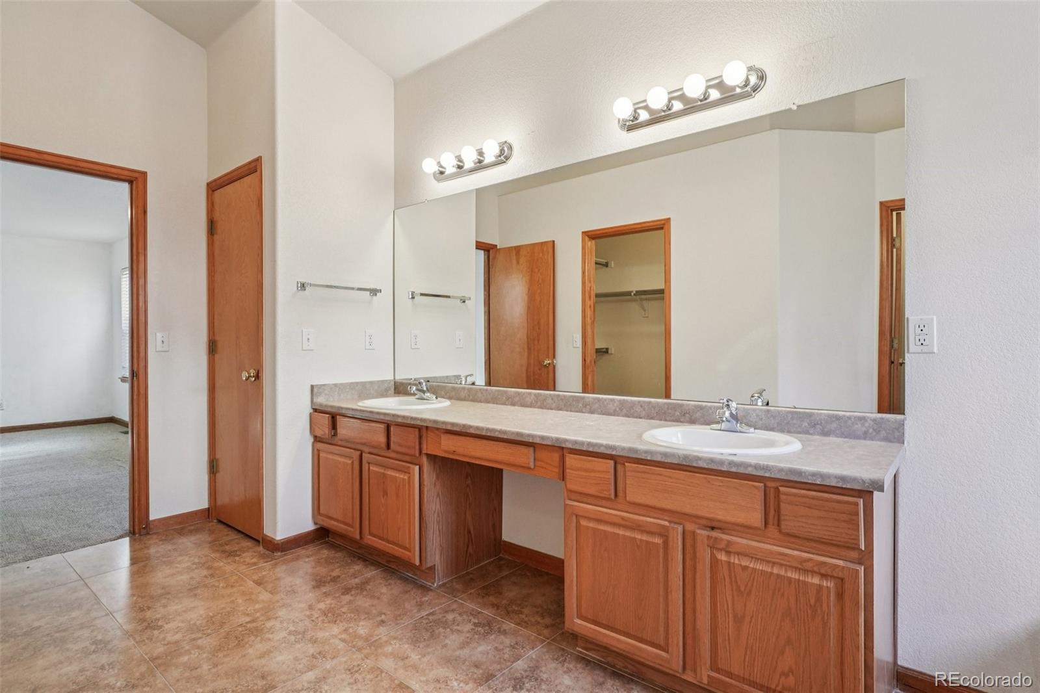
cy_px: 346
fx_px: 520
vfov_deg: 67.4
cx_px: 520
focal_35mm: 18
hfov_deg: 90.0
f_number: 8
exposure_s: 1/30
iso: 320
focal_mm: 12
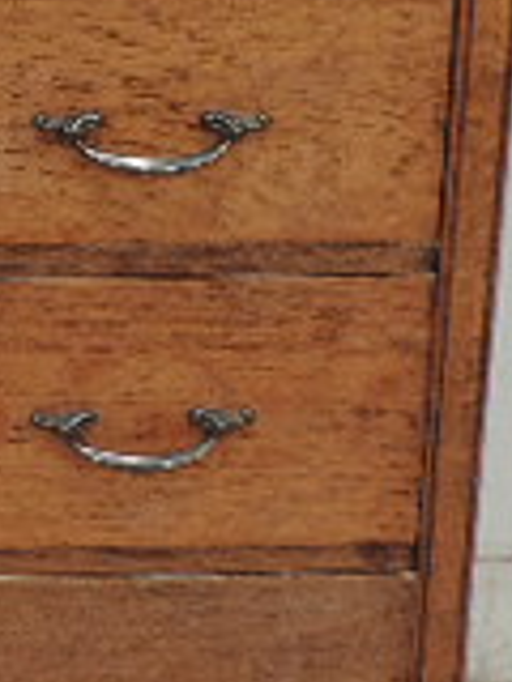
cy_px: 102
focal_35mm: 96
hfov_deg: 14.9
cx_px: -102
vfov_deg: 20.1
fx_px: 1893
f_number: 3
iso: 400
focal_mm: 4.3
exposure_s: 1/30
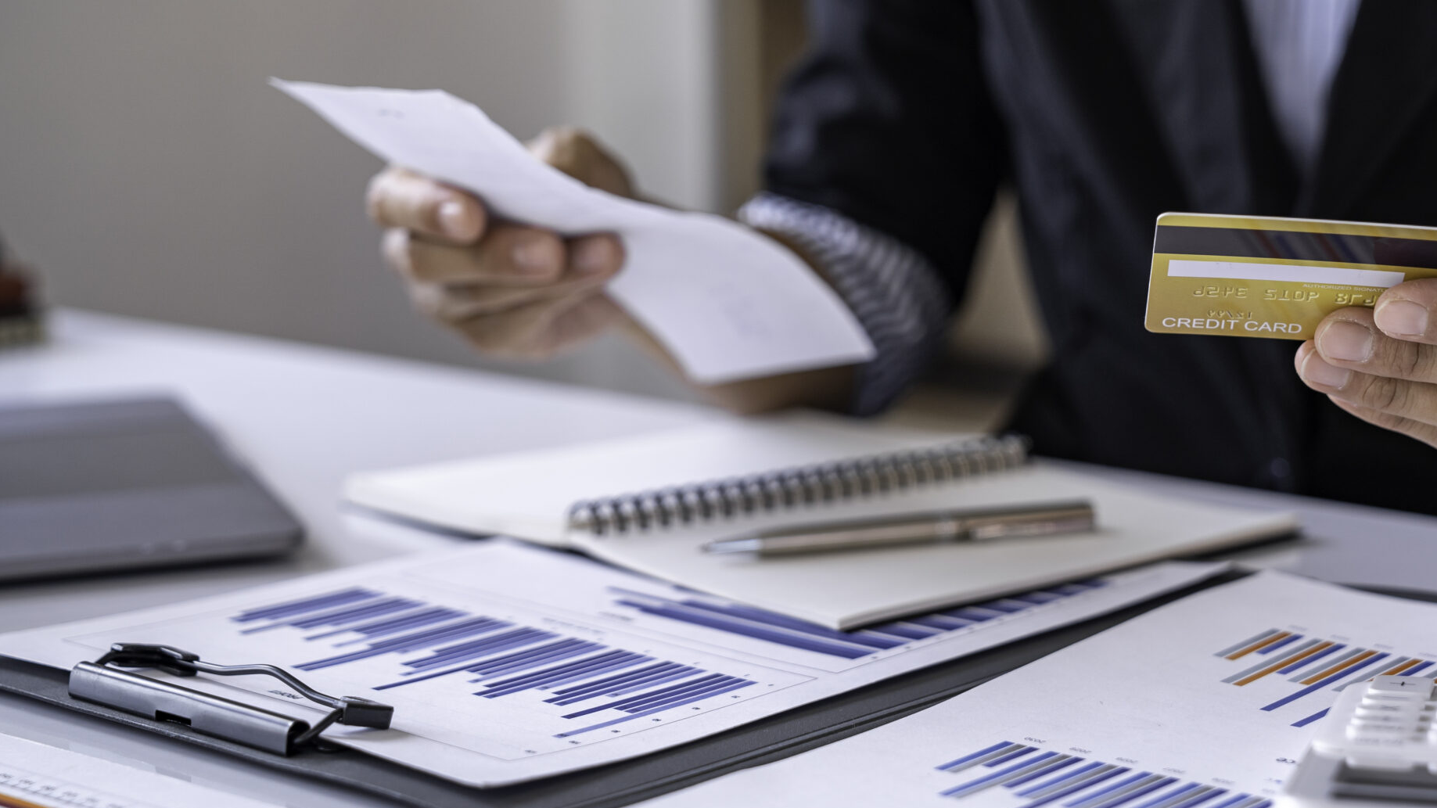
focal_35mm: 73
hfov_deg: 28.7
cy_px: 217
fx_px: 2781
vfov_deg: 16.5
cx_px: 988
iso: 200
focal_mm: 50
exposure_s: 1/125
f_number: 3.2
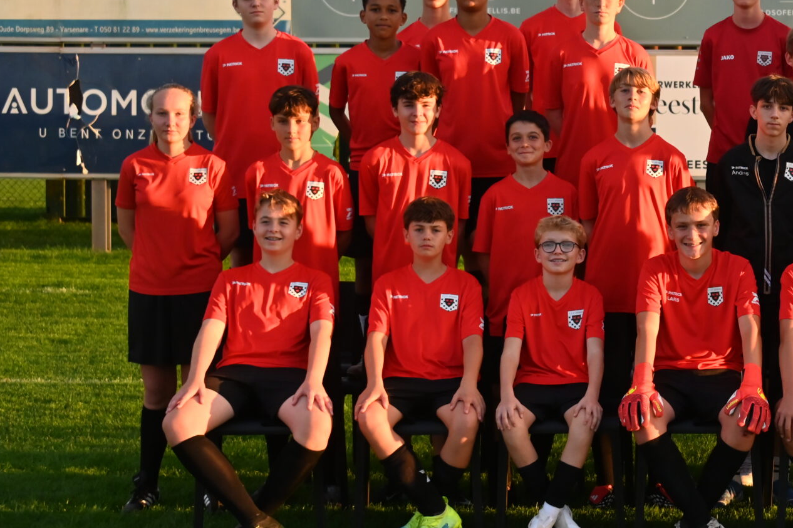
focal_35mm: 91
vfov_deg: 15.0
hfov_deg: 21.6
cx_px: 785
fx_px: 2003
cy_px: 198
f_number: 5
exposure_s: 1/1250
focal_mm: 45
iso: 1250
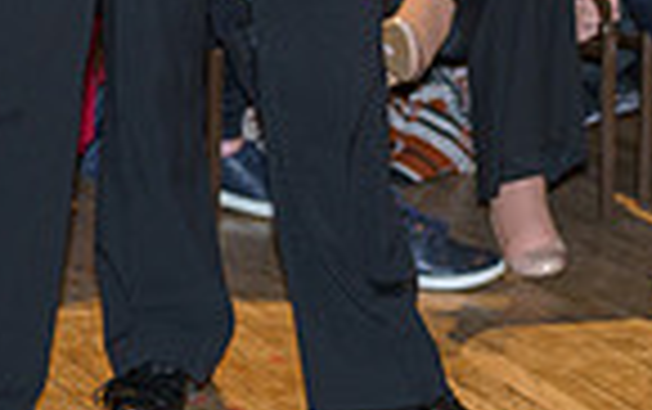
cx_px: -27
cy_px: -268
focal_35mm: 216
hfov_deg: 9.6
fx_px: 3843
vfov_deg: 6.0
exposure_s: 1/100
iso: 200
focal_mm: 53
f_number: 2.8
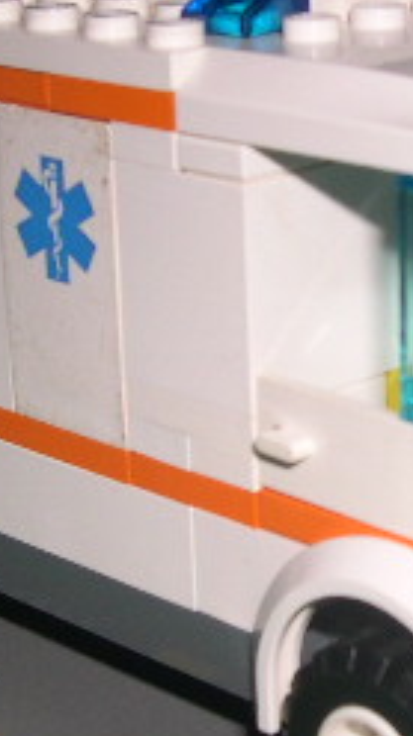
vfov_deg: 20.0
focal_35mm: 107
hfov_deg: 11.2
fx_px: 2089
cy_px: 353
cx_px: 383
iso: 100
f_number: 7.6
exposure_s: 1/60
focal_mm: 8
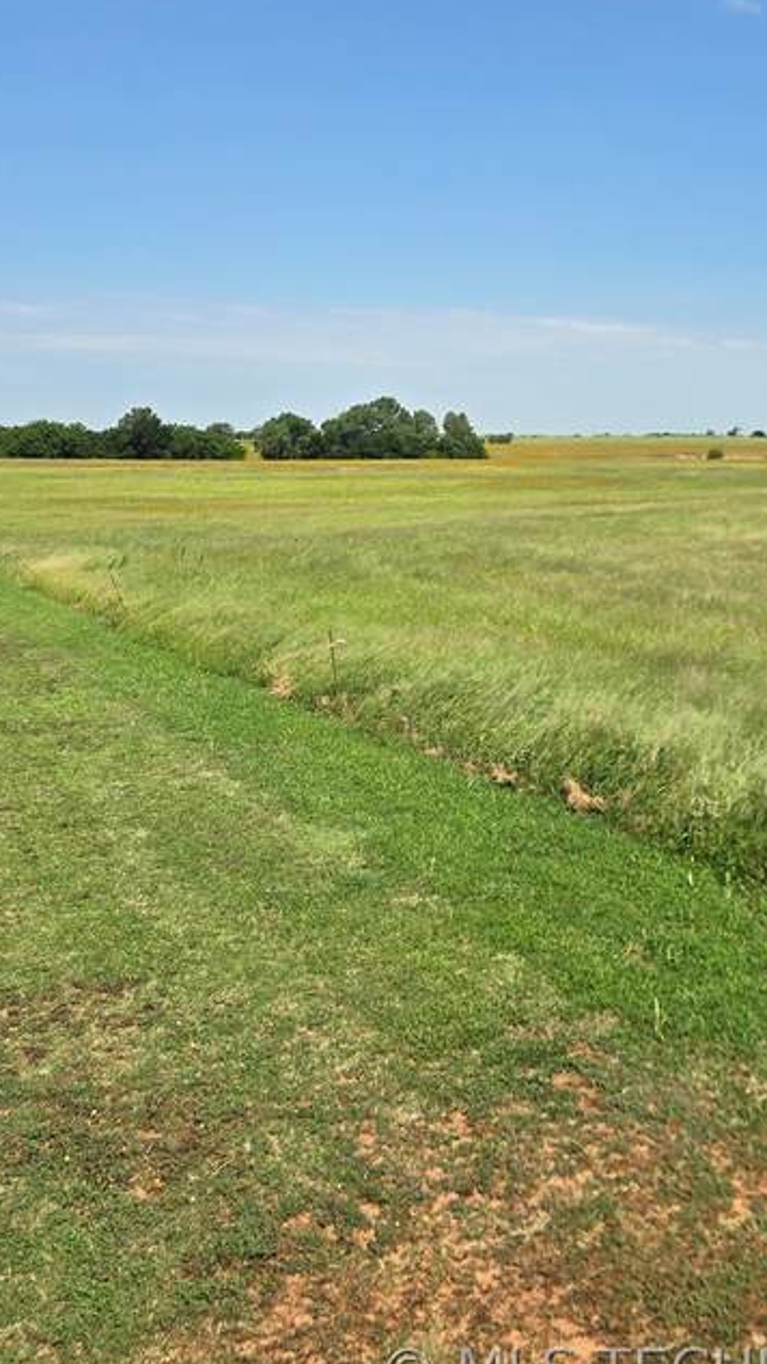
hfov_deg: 30.8
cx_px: 536
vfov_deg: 51.1
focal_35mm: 38
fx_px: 1374
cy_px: 384
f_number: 1.7
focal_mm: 6.3
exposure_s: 1/1192
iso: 12
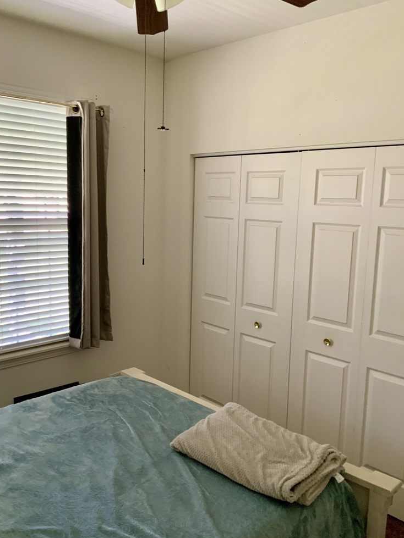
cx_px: 192
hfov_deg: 44.1
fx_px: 498
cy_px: 270
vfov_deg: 56.8
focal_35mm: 32
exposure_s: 1/60
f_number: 1.8
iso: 160
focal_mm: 3
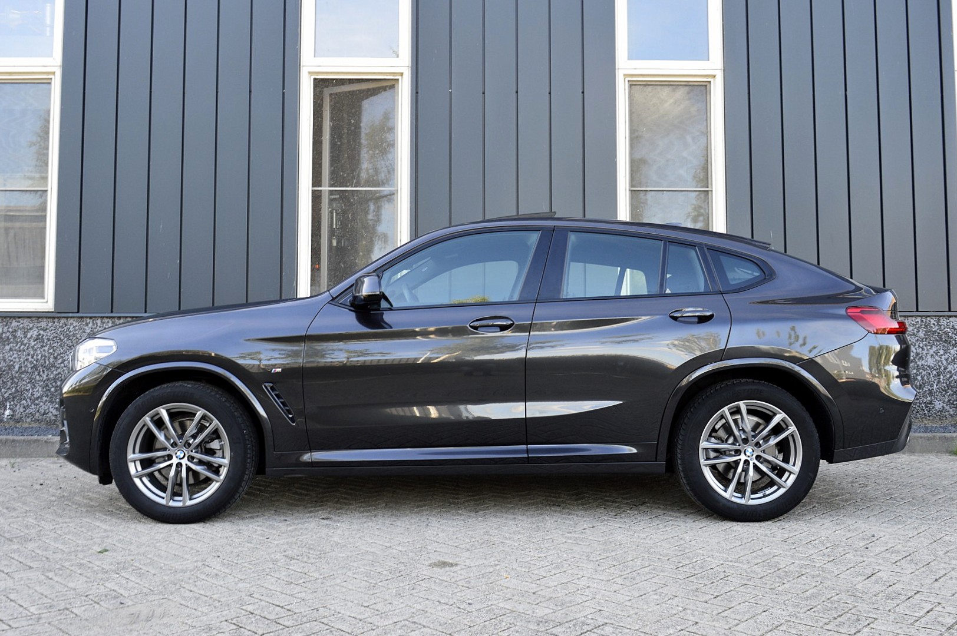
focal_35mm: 33
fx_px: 877
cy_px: 318
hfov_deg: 57.3
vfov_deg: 39.9
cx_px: 478
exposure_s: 1/60
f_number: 8
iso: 400
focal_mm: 22
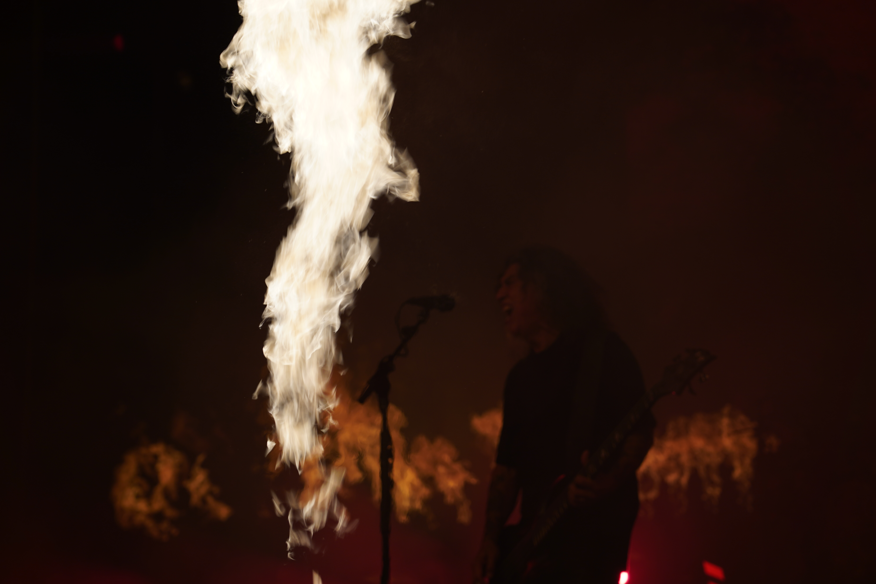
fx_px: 2263
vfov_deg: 14.7
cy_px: 292
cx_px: 438
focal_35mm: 93
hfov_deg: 21.9
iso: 100
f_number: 7.1
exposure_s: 1/320
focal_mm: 93
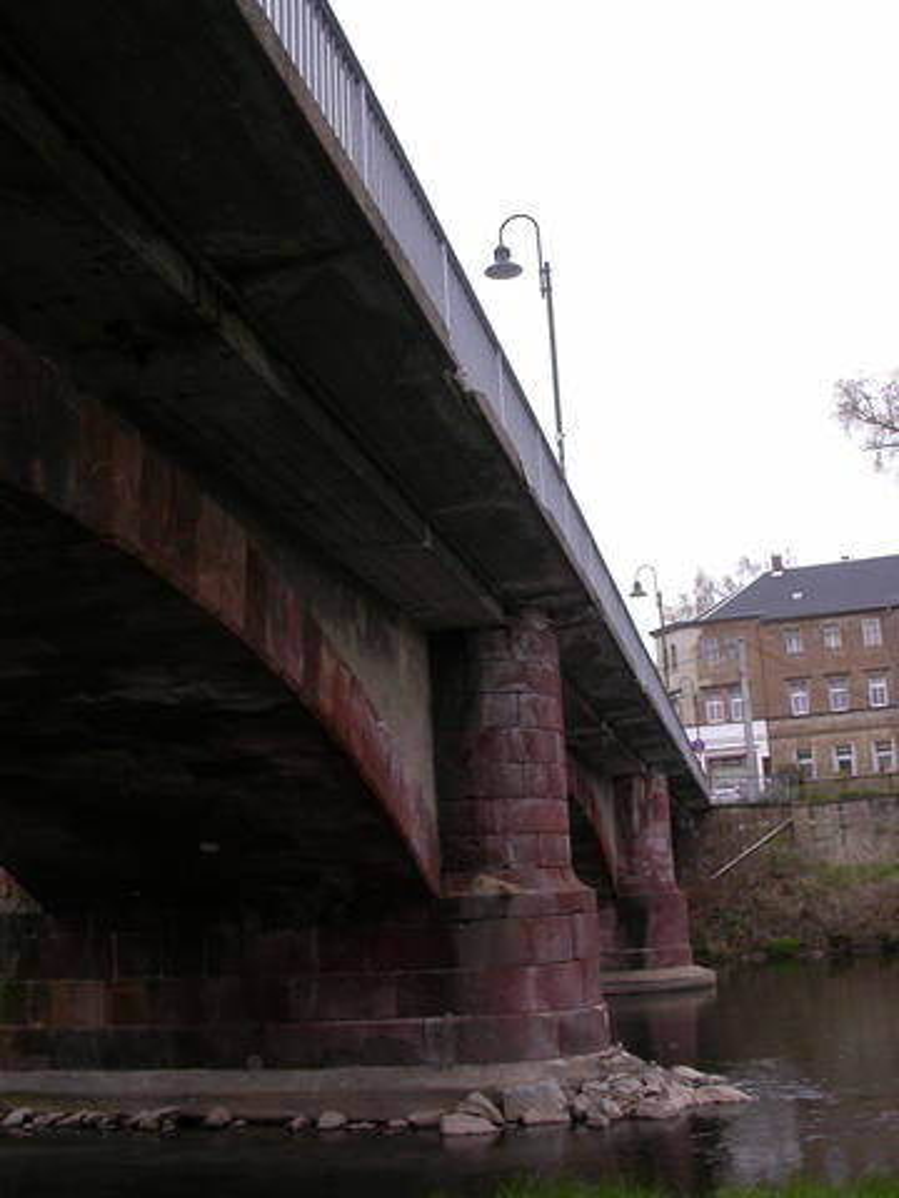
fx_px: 1316
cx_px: 450
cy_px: 599
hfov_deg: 37.7
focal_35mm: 38
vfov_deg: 49.0
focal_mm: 7.85
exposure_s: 1/192
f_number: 6
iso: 100
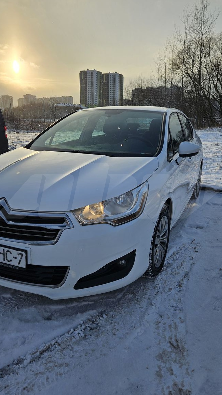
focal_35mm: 26
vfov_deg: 71.9
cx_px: 117
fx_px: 272
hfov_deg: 44.4
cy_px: 191
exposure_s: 1/2544
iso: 25
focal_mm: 5.4
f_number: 1.8
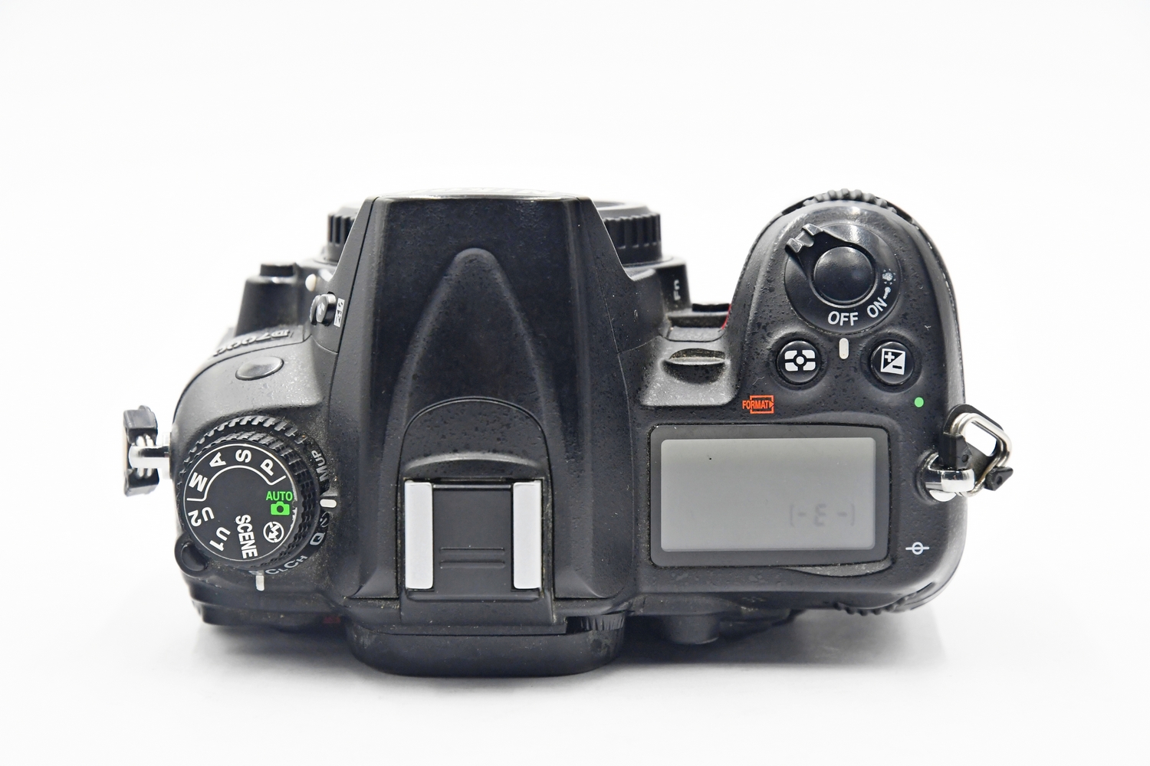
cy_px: 383
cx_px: 575
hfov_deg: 19.5
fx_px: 3354
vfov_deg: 13.0
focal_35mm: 105
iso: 1600
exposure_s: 1/125
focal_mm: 70
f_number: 7.1
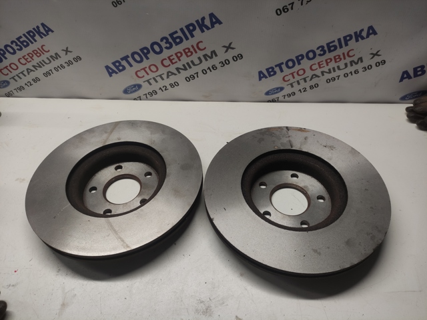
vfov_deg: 54.9
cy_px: 160
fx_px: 308
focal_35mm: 25
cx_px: 214
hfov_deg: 69.4
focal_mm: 5.43
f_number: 1.89
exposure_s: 1/100
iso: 118
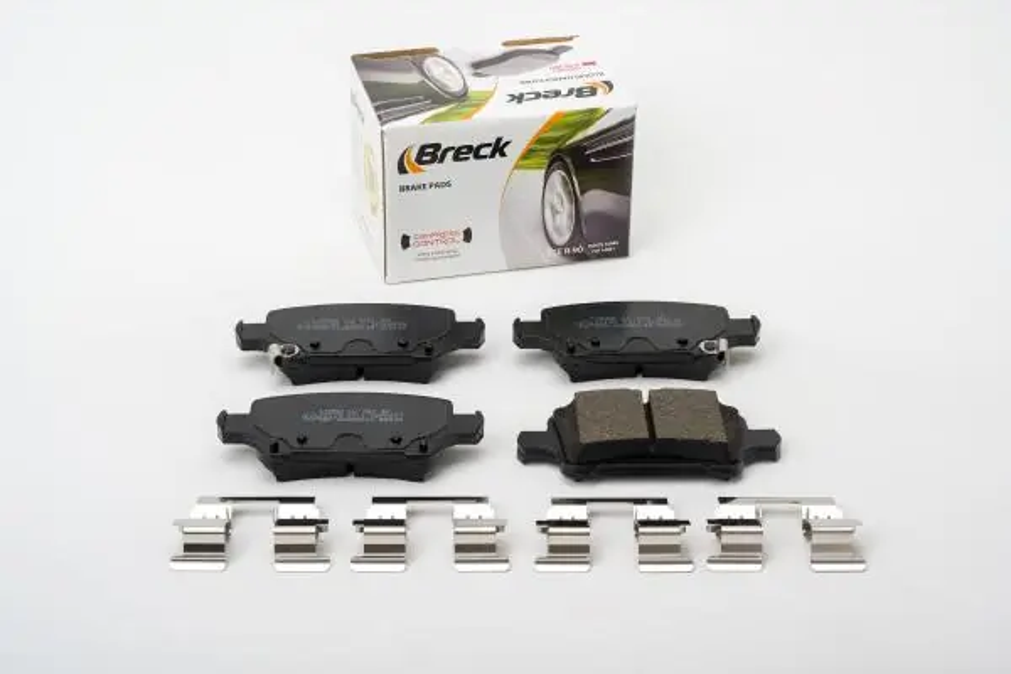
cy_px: 337
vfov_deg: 19.5
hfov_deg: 28.8
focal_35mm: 70
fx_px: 1966
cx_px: 506
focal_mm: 70
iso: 64
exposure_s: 1/160
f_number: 10
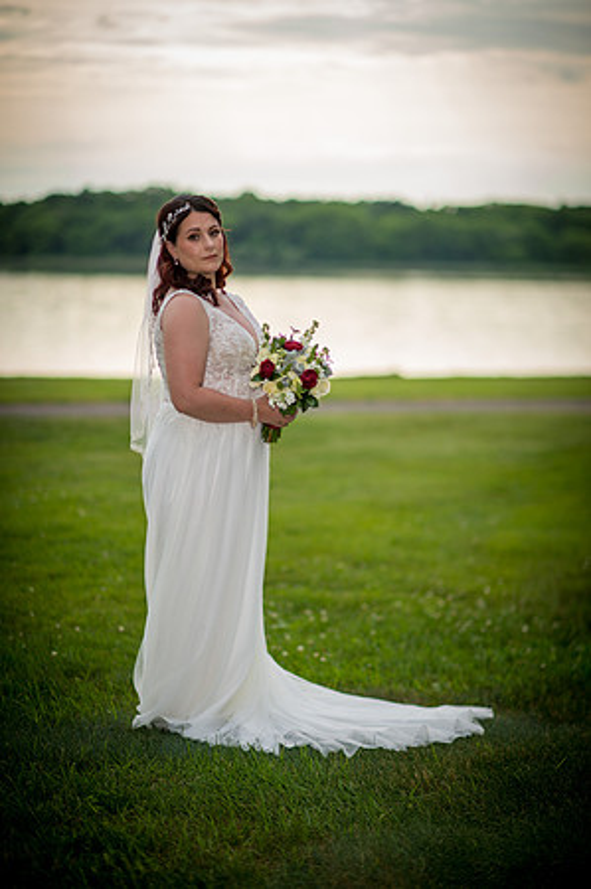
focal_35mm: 85
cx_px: 296
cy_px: 444
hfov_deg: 16.0
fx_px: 2098
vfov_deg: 23.9
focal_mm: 85
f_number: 1.4
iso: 100
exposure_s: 1/1000
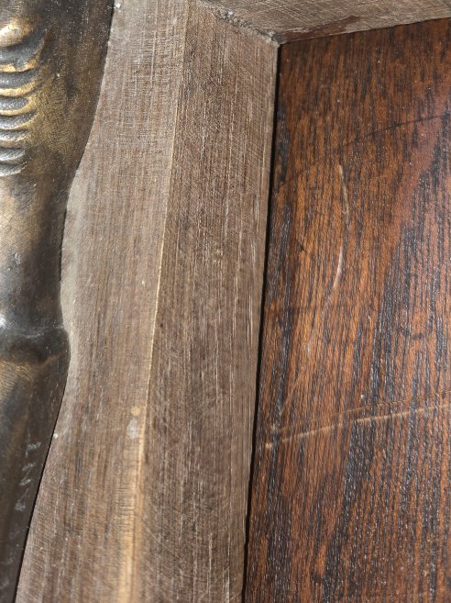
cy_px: 64
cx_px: 221
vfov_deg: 41.4
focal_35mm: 42
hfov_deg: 34.3
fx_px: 730
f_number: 1.8
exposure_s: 1/105
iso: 25
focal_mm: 5.4
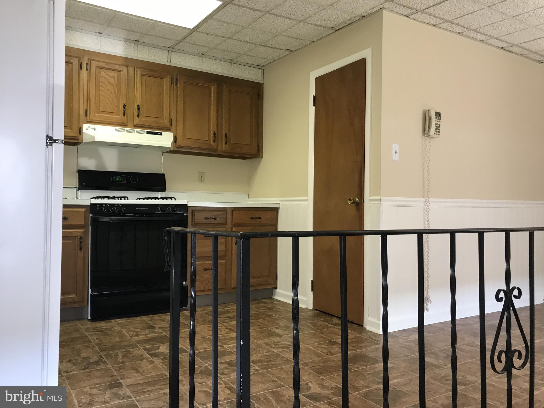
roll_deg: -1.4
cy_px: 204
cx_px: 272
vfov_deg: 49.7
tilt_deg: +1.2
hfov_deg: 63.4
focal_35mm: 28
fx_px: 440
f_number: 1.8
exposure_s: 1/24
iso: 40
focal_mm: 3.99
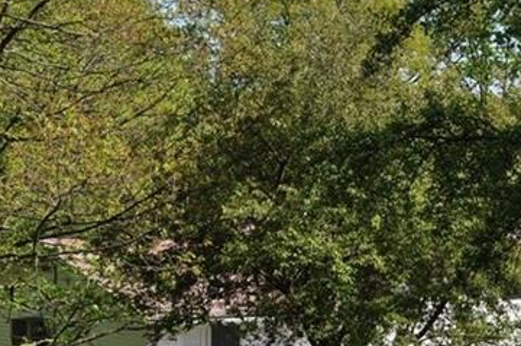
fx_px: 2096
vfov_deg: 9.4
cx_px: 456
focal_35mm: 145
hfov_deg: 14.1
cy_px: 308
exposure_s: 1/320
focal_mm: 34
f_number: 9
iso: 200
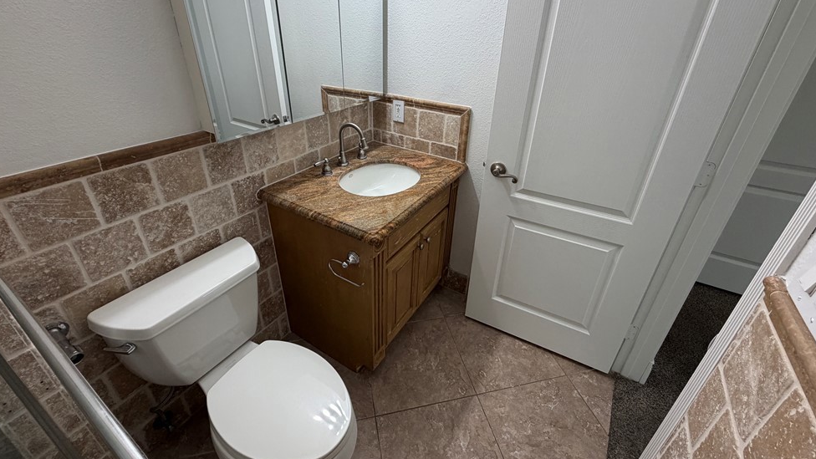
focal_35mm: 16
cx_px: 407
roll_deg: -1.0
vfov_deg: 66.7
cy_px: 196
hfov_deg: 99.4
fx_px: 346
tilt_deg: -26.8
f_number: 2.2
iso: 200
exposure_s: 1/120
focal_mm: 2.22
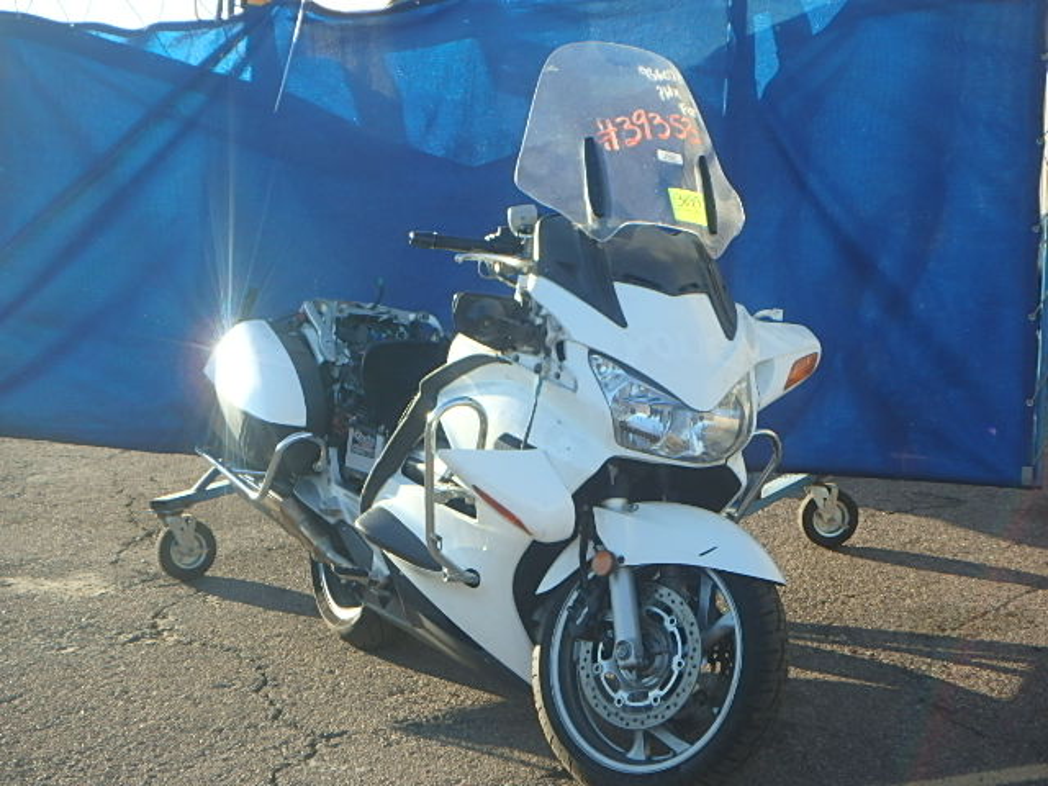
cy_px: 393
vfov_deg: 25.7
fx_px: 1726
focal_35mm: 57
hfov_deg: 33.8
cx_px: 524
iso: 125
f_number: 5.1
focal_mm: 10.1
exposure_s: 1/160
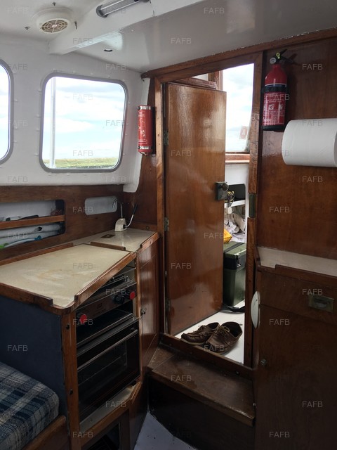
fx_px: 376
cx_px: 168
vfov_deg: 61.7
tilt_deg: -8.4
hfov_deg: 48.2
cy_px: 225
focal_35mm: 29
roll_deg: +3.0
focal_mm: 4.15
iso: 25
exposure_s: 1/149
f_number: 2.2
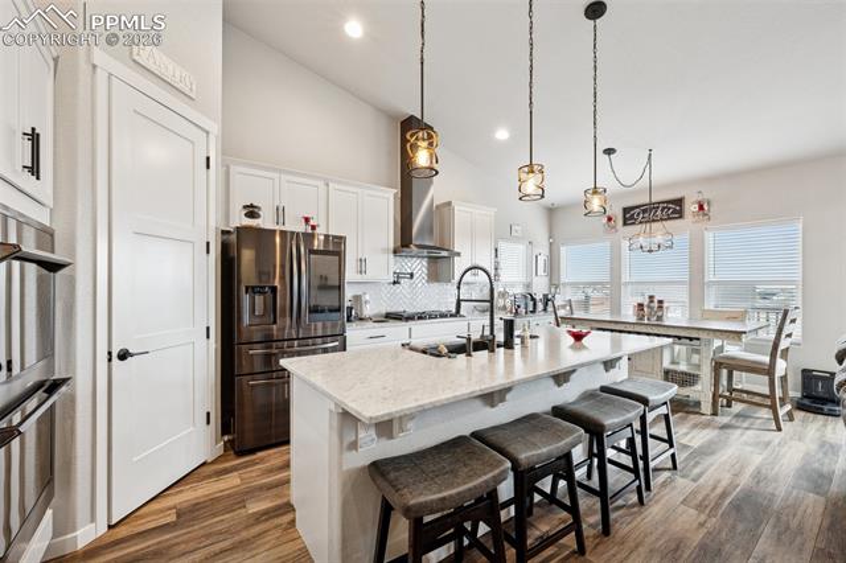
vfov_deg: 77.3
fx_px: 352
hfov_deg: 100.4
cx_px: 423
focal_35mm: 15
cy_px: 282
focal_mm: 15
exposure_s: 1/10
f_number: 11
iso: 800
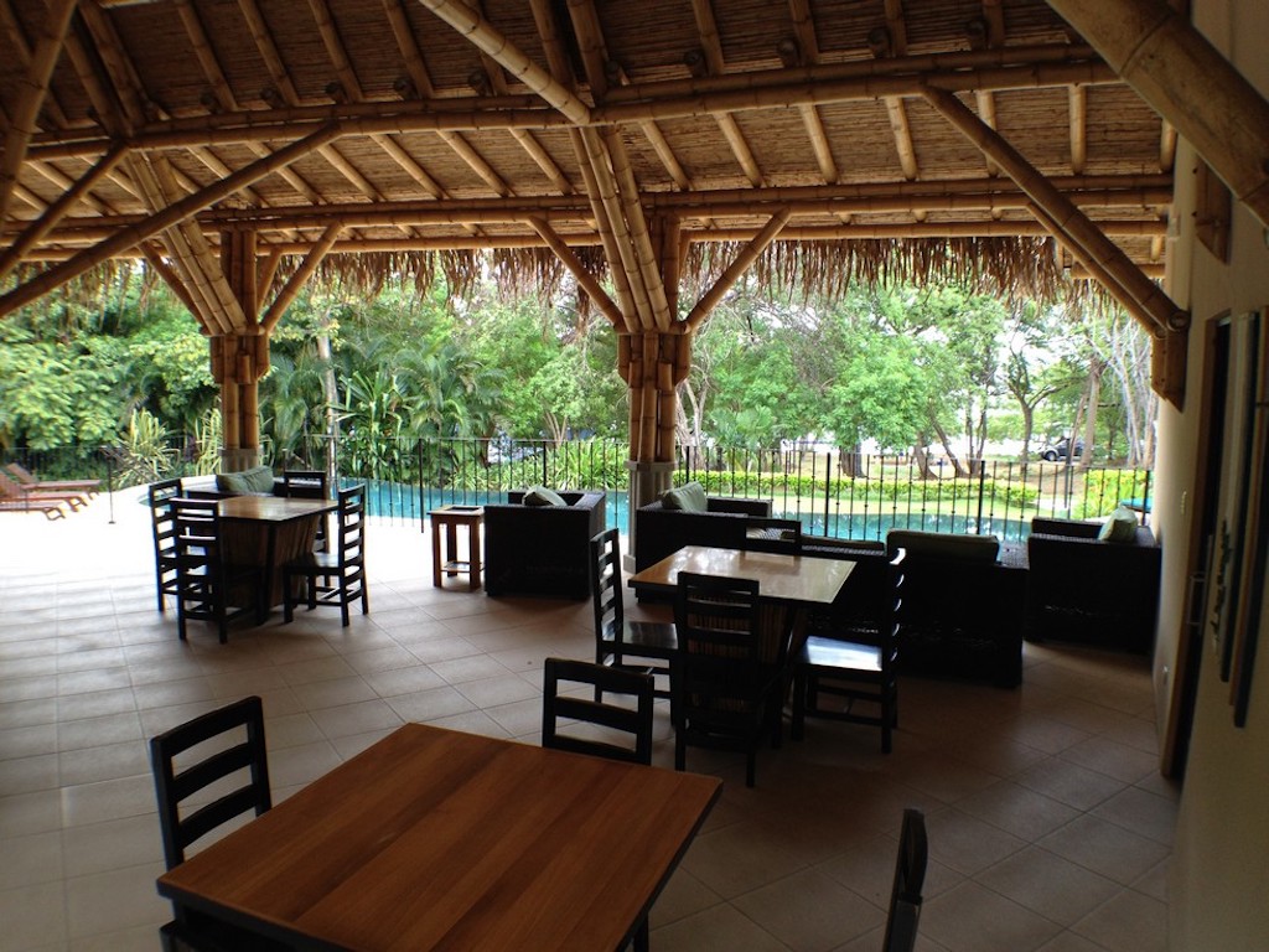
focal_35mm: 35
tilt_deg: -7.5
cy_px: 476
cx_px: 634
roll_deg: +0.0
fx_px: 1283
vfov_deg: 40.7
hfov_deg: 52.6
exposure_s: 1/60
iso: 50
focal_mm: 4.28
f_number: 2.4
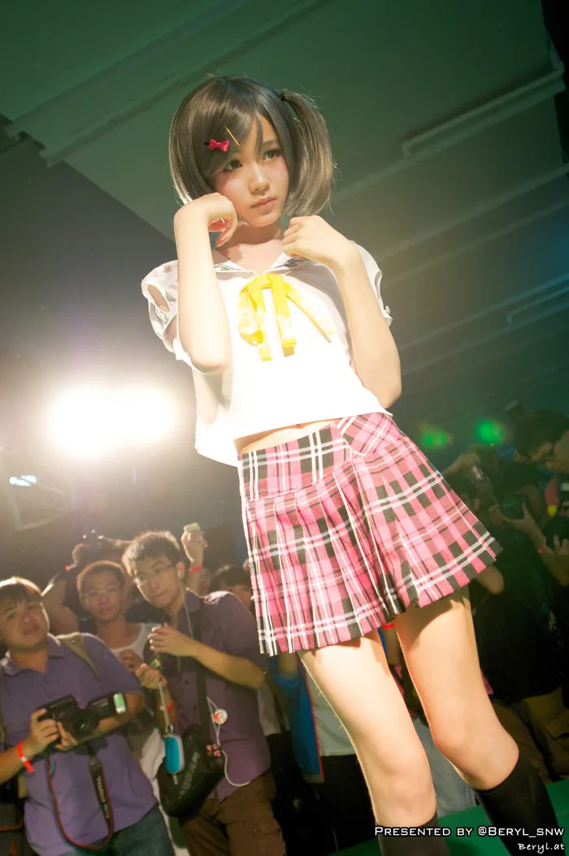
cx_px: 284
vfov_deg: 53.2
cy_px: 428
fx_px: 856
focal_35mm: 36
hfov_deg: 36.8
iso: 200
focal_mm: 24
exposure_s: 1/160
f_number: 2.8
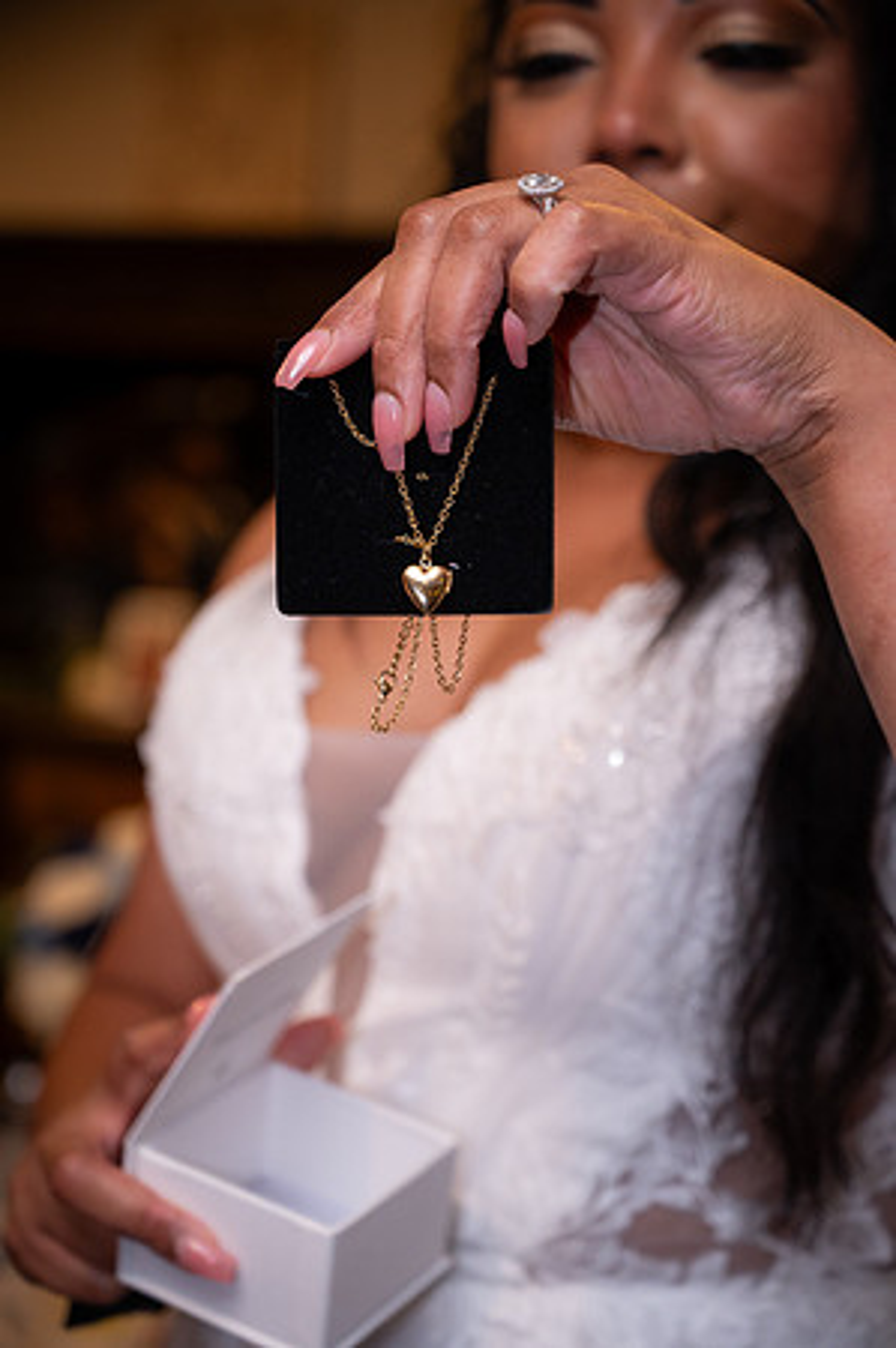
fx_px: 2619
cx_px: 448
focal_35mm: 70
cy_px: 674
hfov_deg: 19.4
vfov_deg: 28.9
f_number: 4
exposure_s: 1/200
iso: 1600
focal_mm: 70
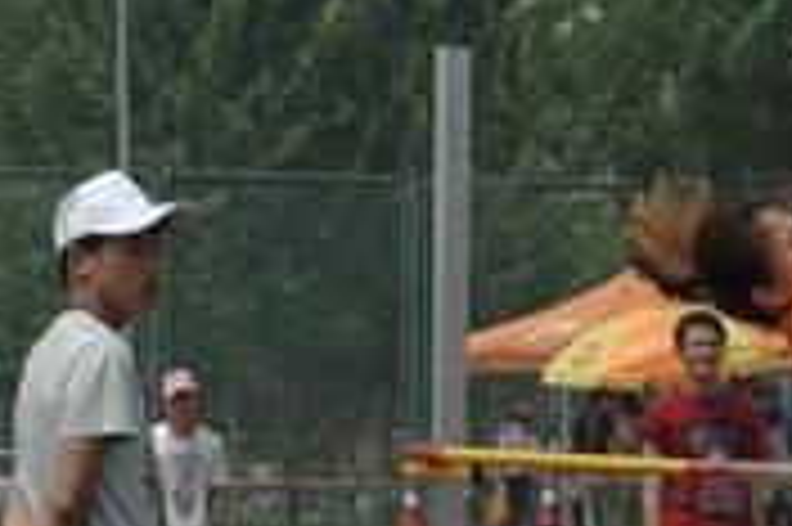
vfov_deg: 4.0
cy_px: 398
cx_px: 832
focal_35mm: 339
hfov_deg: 6.1
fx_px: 7455
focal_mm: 95
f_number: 11
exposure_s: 1/2000
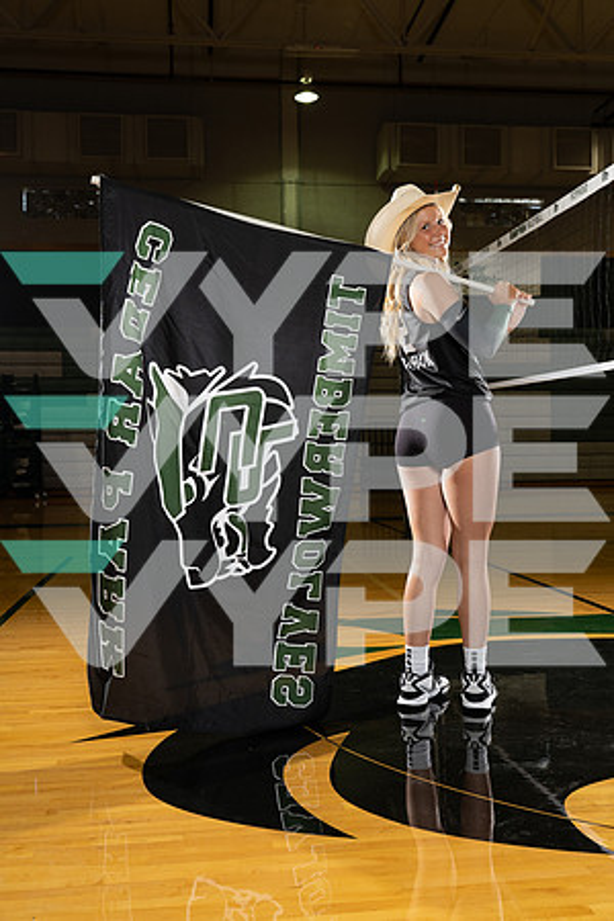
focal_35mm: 37
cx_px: 307
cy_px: 460
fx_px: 947
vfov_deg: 51.9
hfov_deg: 35.9
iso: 800
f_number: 5.6
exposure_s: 1/250
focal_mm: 37
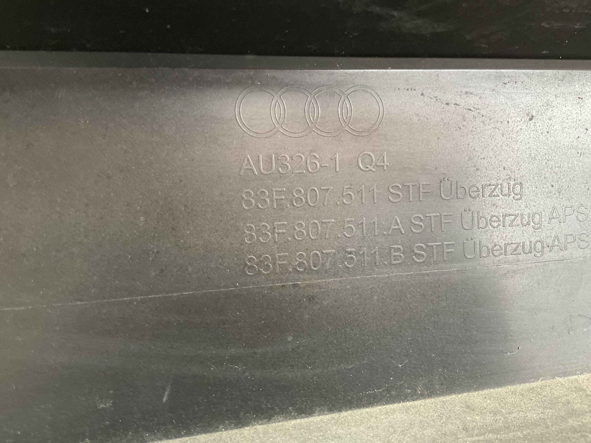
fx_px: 495
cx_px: 296
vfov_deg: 48.2
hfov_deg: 61.7
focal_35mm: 29
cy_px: 222
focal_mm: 3
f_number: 1.8
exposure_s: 1/50
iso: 125
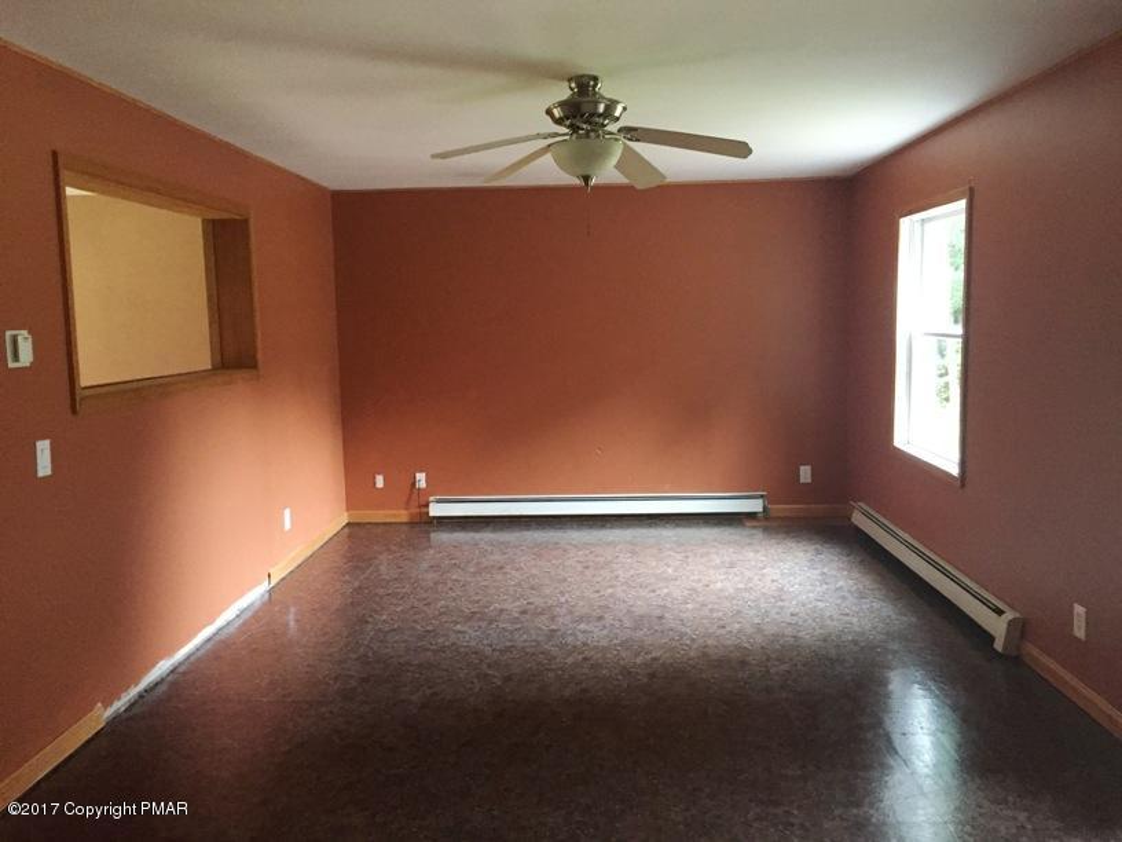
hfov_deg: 61.7
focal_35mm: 29
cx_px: 561
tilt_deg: -5.2
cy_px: 421
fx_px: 940
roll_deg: -0.7
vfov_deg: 48.2
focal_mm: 4.15
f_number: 2.2
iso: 250
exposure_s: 1/30
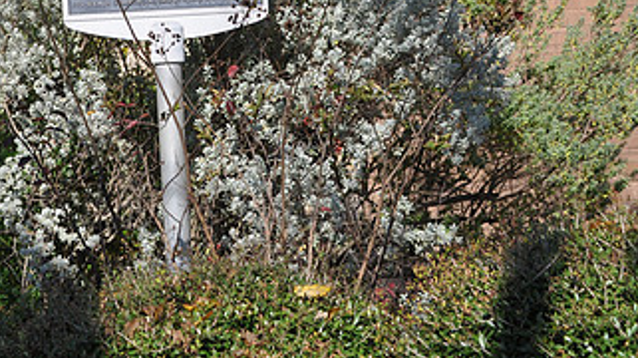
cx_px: 171
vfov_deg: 13.5
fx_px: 1487
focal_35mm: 88
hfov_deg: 24.0
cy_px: 7
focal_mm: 31
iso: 200
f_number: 8
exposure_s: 1/250
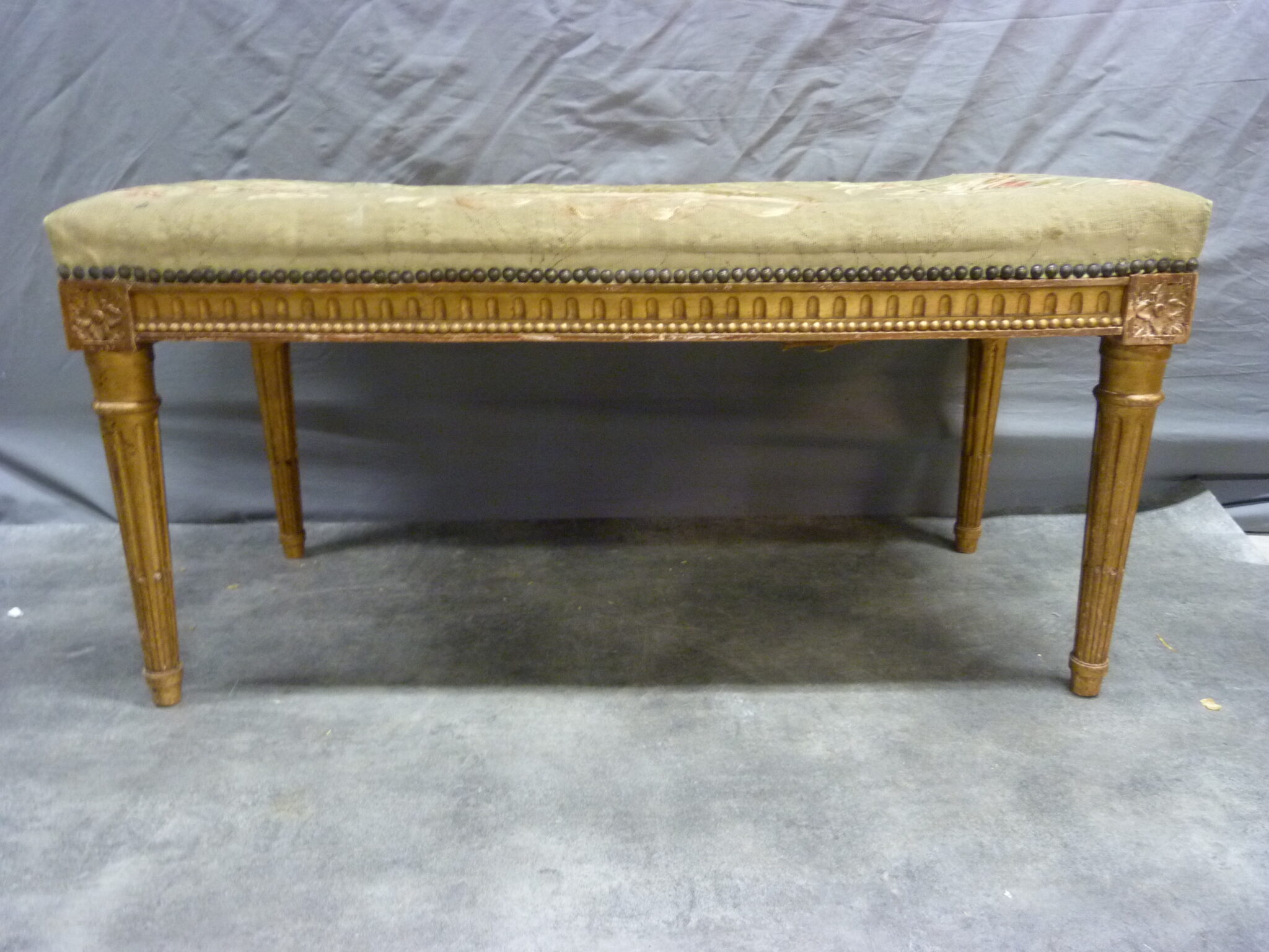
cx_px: 634
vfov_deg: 54.9
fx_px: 916
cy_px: 476
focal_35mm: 25
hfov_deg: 69.4
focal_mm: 4.5
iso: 400
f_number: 2.8
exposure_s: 1/6
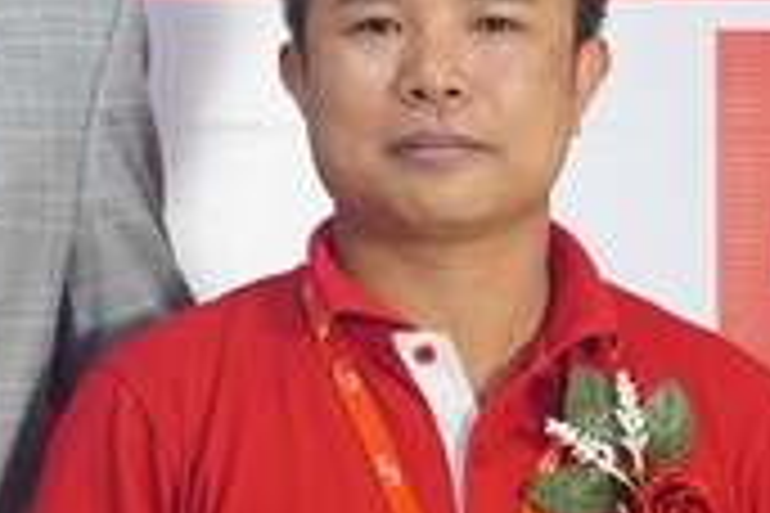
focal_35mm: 268
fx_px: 5732
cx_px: -601
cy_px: 418
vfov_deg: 5.1
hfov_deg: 7.5
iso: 1000
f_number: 3.5
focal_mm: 50
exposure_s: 1/100
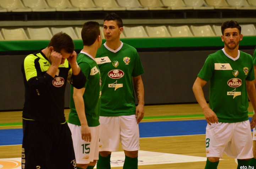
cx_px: 119
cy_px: 82
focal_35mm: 350
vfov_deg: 3.9
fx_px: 2484
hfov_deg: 5.9
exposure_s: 1/500
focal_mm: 210
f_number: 5.3
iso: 4000
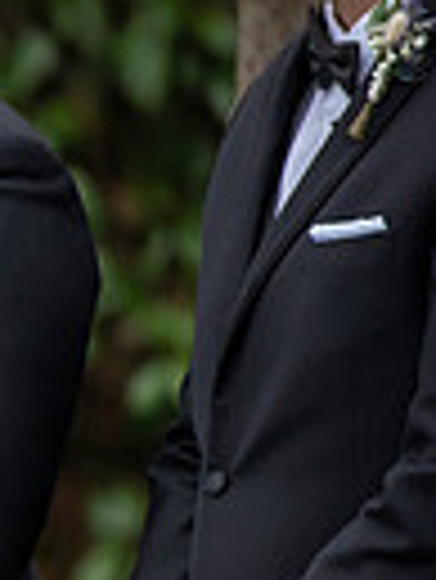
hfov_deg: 1.7
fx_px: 14452
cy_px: 596
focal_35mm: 862
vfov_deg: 2.3
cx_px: -832
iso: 640
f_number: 2.8
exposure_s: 1/640
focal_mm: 200
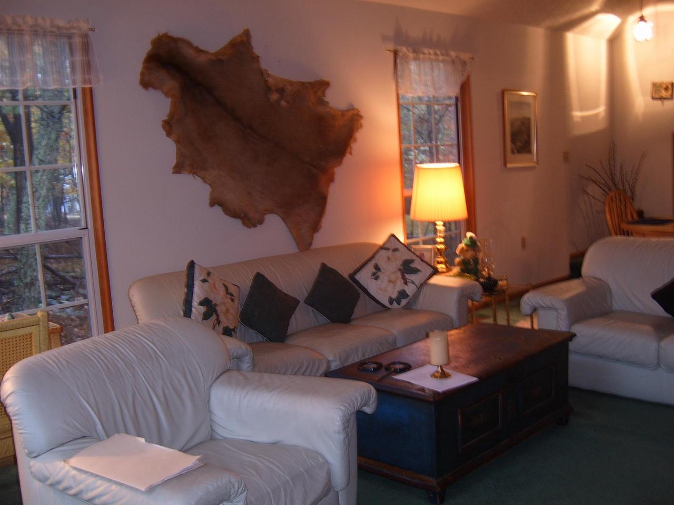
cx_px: 337
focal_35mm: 37
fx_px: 720
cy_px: 252
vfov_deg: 38.7
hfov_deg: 50.1
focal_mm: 6.2
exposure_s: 1/4
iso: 50
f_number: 2.9
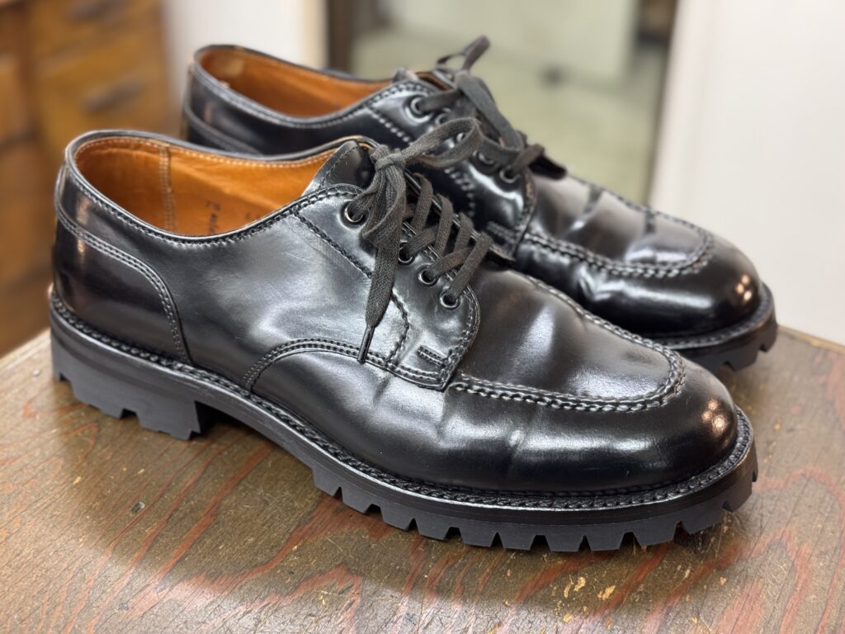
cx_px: 422
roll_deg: -0.6
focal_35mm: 48
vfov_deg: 30.3
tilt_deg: -33.8
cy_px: 317
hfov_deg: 39.7
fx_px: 1172
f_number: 1.78
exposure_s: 1/40
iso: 200
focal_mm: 6.76
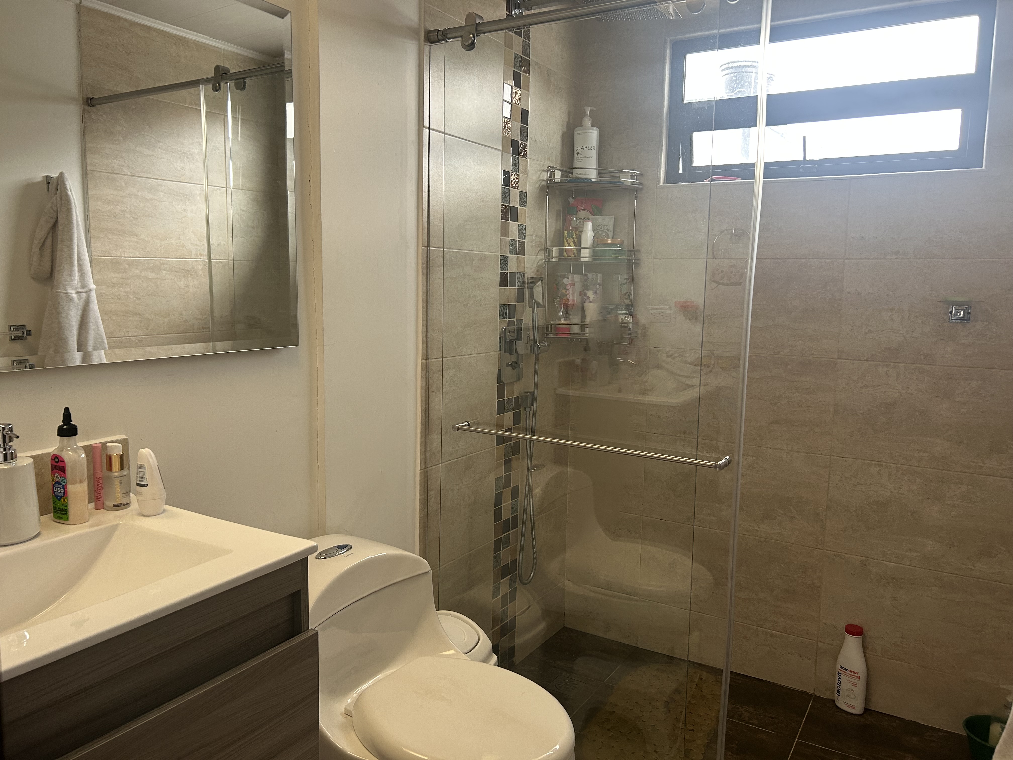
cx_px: 506
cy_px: 380
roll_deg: -1.2
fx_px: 761
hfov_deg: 67.3
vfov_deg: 53.1
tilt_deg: -6.9
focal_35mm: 26
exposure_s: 1/112
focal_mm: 5.7
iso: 125
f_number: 1.5
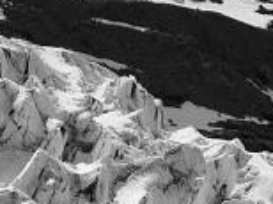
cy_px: 578
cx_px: 191
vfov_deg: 3.2
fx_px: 3543
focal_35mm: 450
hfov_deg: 4.4
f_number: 14
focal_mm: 48
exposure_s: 1/400
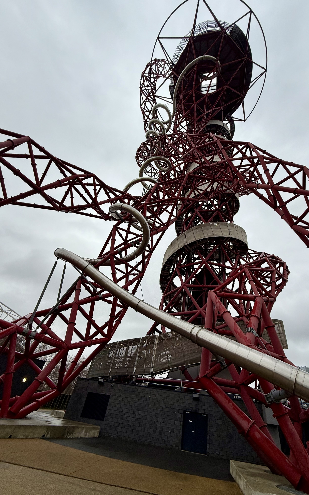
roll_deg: -9.8
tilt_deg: +39.0
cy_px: 250
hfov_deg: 74.4
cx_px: 175
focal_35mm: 15
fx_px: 202
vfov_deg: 101.5
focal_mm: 2.22
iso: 50
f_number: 2.2
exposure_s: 1/306
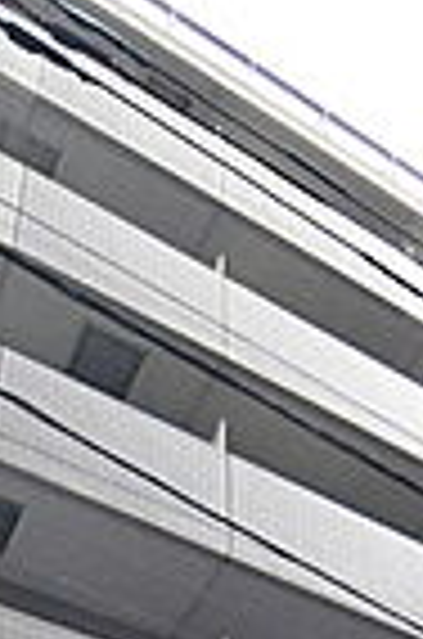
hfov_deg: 24.1
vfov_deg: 26.7
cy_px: 936
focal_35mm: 56
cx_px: 279
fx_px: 986
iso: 1000
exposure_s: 1/125
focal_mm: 11
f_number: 5.6
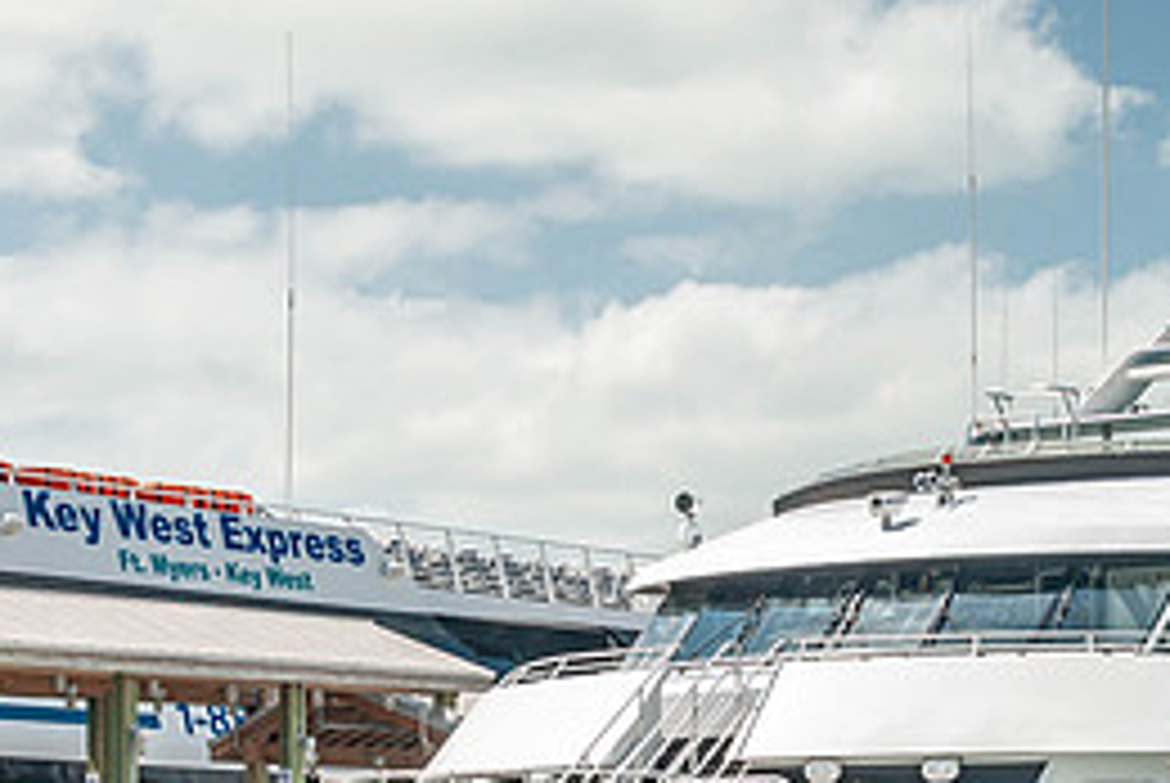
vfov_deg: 10.2
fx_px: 4360
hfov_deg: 15.2
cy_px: 725
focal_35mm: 134
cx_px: 995
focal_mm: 40
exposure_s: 1/250
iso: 100
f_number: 8
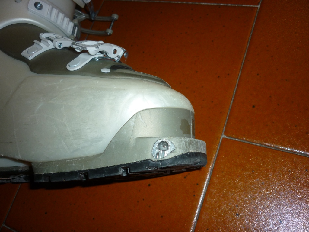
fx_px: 295
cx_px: 154
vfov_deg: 42.9
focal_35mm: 33
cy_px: 116
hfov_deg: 55.4
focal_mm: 5.5
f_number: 2.8
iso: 100
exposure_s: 1/30
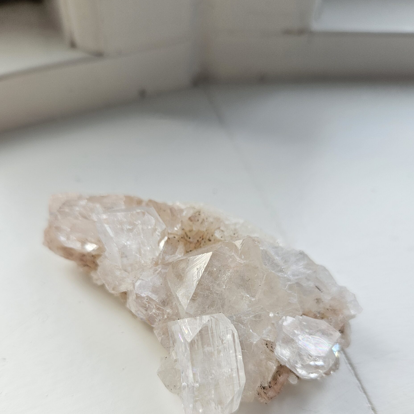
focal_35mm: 28
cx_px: 203
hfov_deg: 57.3
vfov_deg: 56.0
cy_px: 279
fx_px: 379
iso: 50
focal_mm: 5.4
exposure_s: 1/180
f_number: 1.8
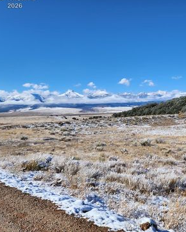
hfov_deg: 45.9
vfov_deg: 57.1
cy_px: 112
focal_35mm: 31
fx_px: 213
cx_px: 133
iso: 12
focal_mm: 6.4
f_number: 1.8
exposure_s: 1/1723
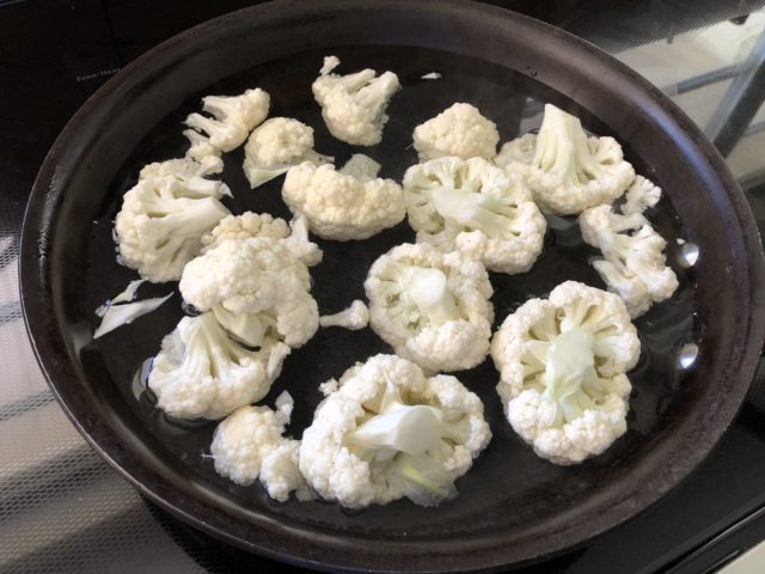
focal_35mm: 28
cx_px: 382
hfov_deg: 63.4
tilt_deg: -55.3
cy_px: 287
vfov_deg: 49.7
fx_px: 619
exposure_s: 1/20
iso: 40
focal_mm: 4
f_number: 1.8
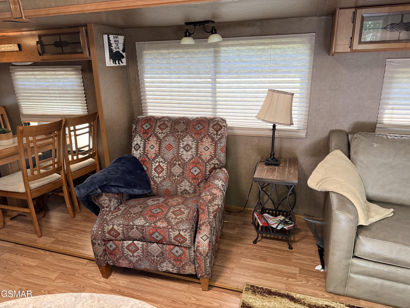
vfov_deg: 56.8
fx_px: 284
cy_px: 154
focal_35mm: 24
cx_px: 205
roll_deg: +0.9
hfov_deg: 71.6
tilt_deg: -18.0
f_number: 1.78
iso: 200
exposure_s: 1/80
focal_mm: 6.76
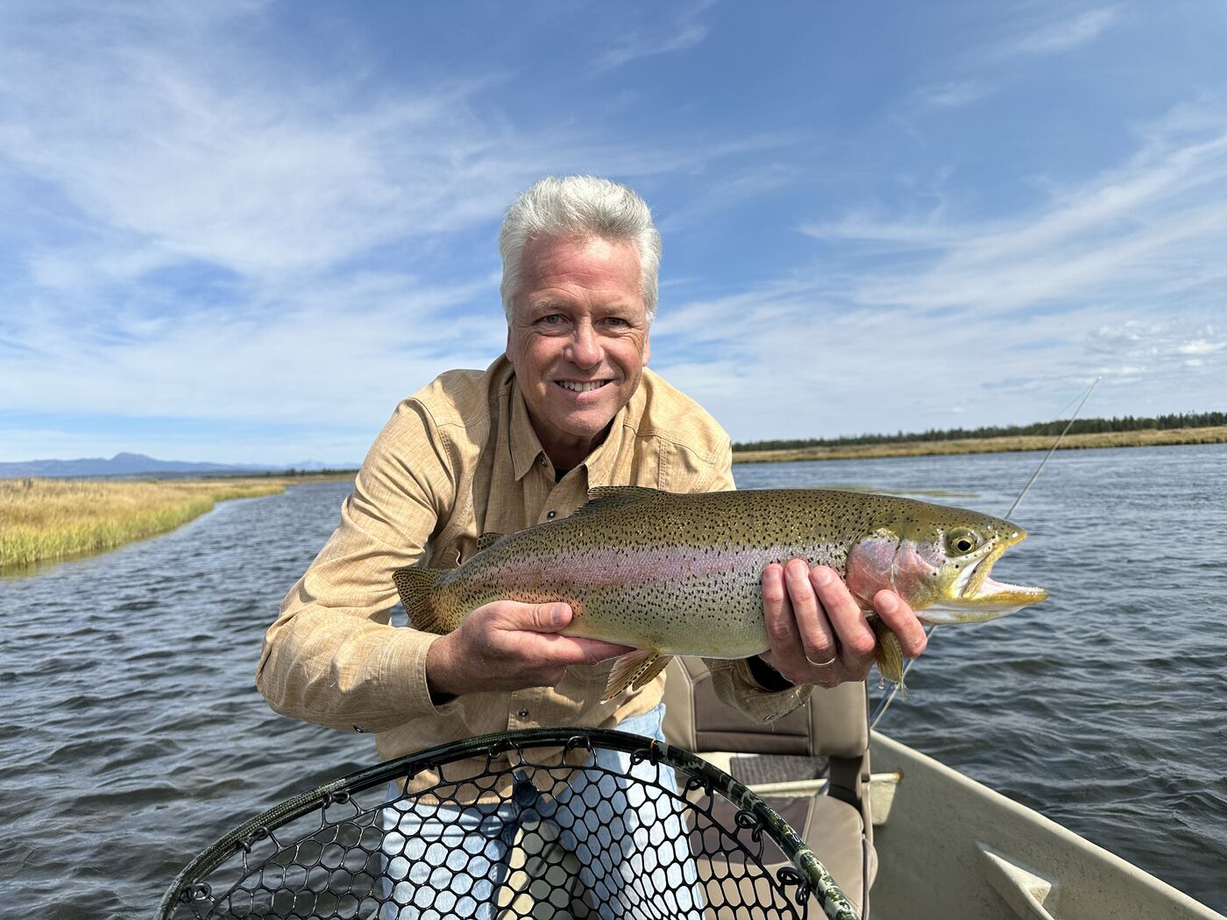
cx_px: 614
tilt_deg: +1.4
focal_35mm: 24
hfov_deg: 71.6
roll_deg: +3.3
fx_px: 851
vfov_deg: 56.8
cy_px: 460
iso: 80
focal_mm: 6.86
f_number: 1.78
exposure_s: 1/4348
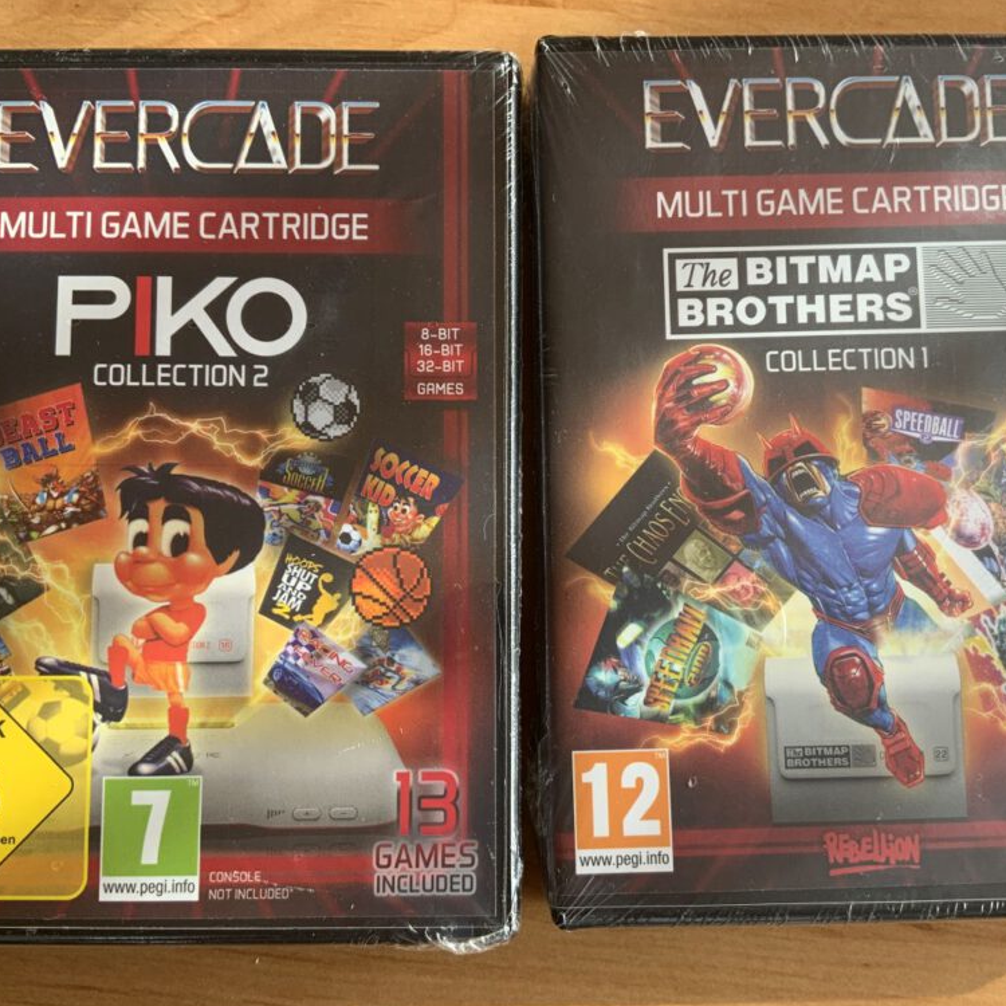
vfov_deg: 47.2
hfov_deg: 47.2
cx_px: 530
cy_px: 503
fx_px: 1151
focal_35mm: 35
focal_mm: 3
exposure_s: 1/122
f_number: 1.8
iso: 25
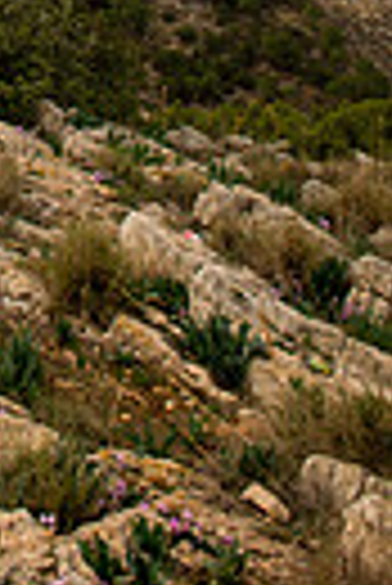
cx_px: -275
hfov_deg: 14.8
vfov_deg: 19.7
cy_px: -396
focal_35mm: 83
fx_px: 1352
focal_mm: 24
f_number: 3.5
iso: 100
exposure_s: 1/800
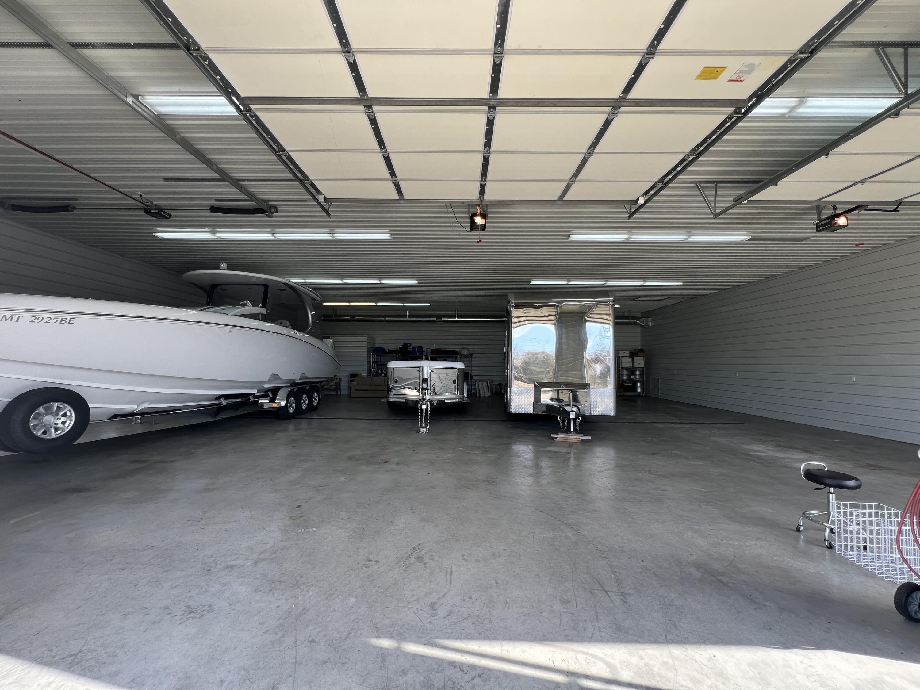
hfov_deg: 106.2
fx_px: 346
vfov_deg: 89.9
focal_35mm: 13
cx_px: 460
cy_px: 345
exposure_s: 1/147
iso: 32
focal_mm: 1.57
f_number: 1.8
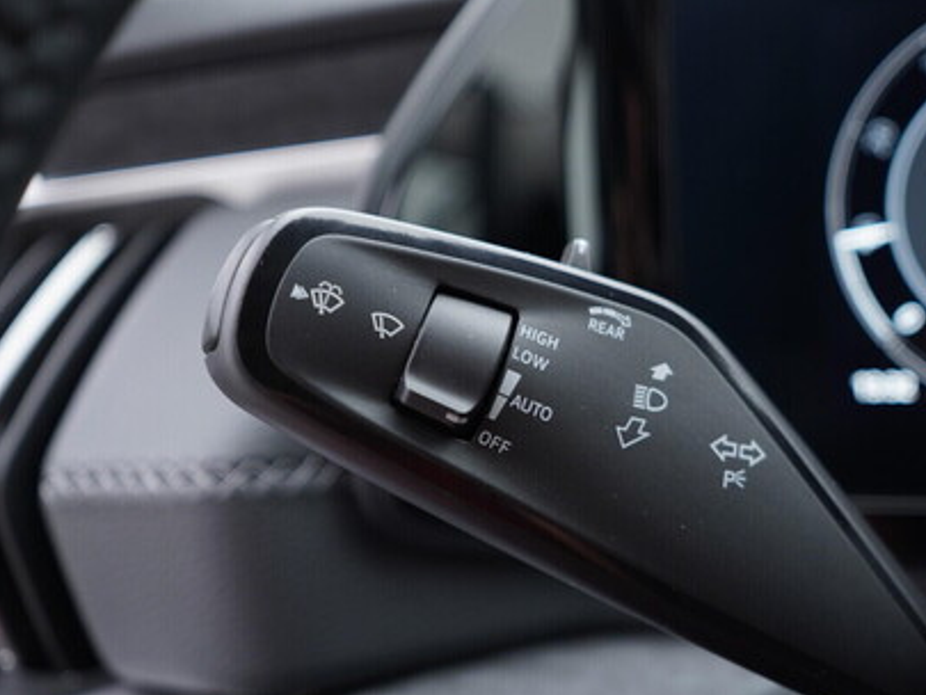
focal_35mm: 47
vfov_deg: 30.9
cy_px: 358
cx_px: 606
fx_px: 1258
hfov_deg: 40.0
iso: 200
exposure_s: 1/40
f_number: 2.8
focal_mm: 24
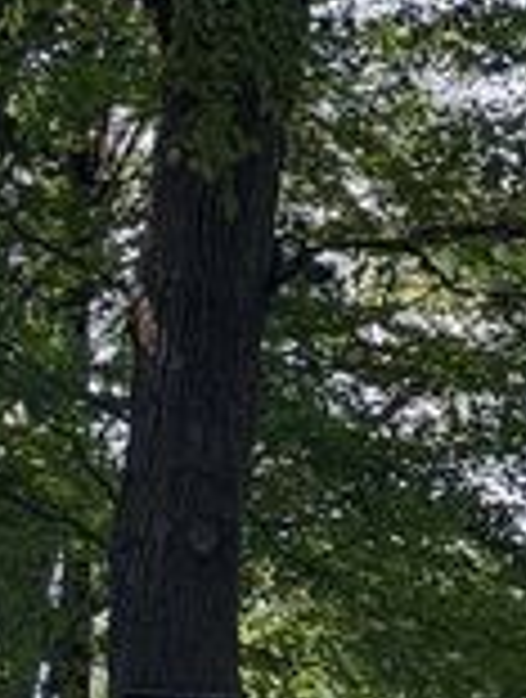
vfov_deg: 9.6
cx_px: -148
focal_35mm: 206
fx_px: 4157
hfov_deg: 7.2
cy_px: 502
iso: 80
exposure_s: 1/499
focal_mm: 6.76
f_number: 1.78
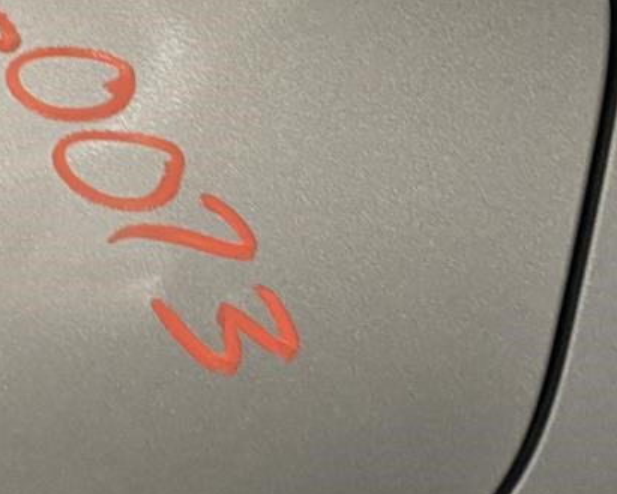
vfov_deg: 19.1
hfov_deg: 24.1
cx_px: 237
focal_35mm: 79
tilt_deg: -33.3
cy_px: 69
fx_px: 1443
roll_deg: +0.7
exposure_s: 1/60
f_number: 1.8
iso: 160
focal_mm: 4.25
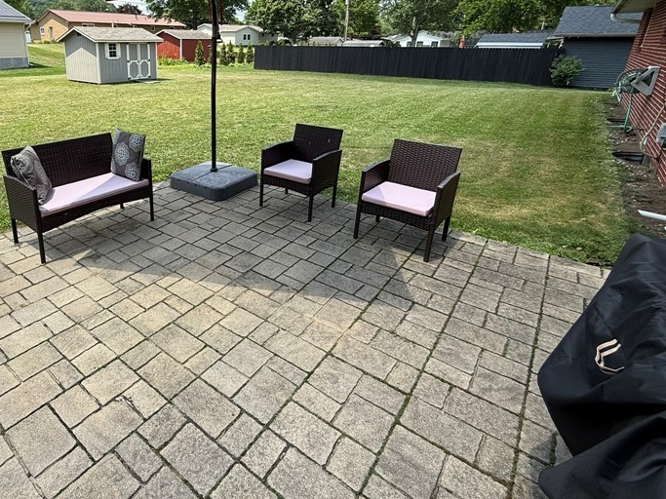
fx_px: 404
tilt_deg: -18.9
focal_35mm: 21
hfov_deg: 75.1
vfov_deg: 62.1
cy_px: 173
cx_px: 194
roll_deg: +0.1
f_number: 2.2
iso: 50
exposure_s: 1/726
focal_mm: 2.22
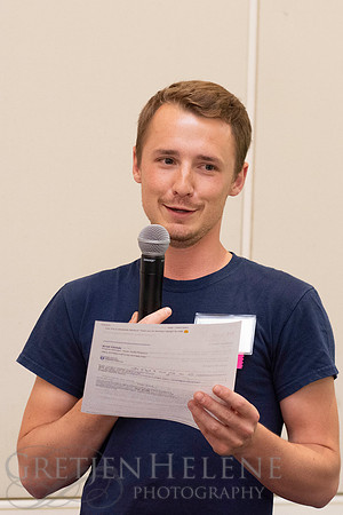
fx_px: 2147
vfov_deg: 13.7
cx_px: 134
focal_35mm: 150
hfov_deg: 9.1
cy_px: 238
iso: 2000
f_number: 4
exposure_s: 1/250
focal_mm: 62
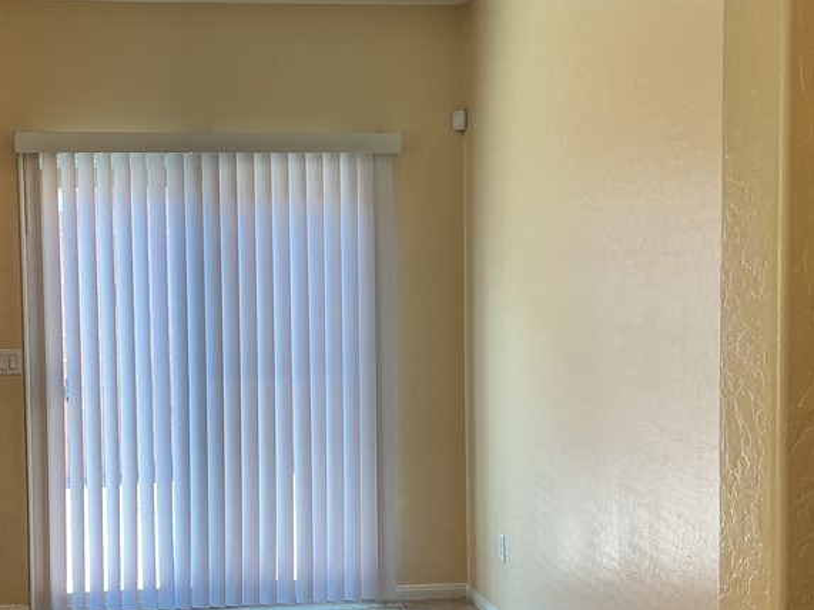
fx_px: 1223
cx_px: 272
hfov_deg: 36.5
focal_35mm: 52
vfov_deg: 28.0
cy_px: 352
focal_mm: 3
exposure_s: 1/60
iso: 40
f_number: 1.8
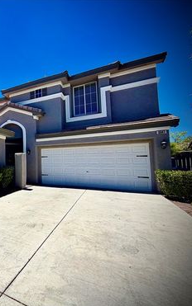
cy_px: 152
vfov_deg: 85.1
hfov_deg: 48.3
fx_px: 167
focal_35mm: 20
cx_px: -3
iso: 20
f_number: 2.2
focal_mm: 2.22
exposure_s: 1/1167
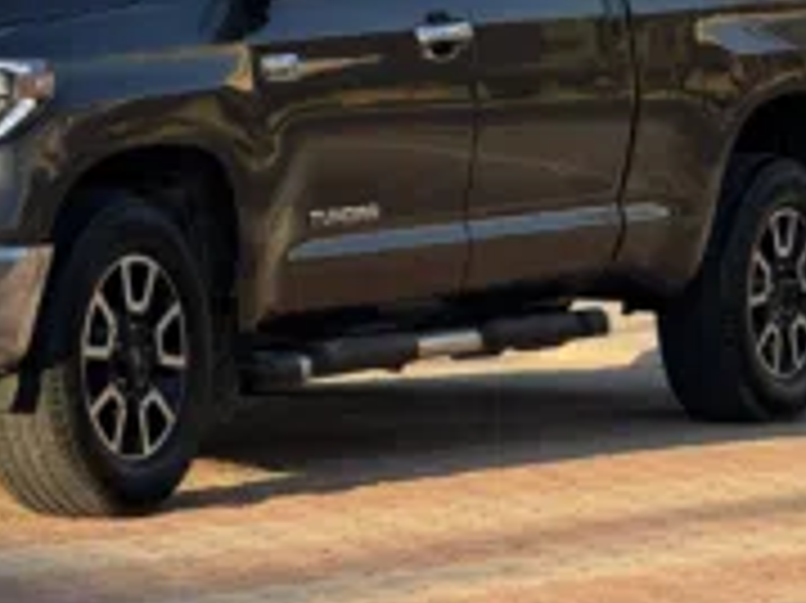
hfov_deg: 7.4
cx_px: 126
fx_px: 6236
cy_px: 54
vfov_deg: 5.5
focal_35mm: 268
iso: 50
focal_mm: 15.66
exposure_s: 1/611
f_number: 2.8
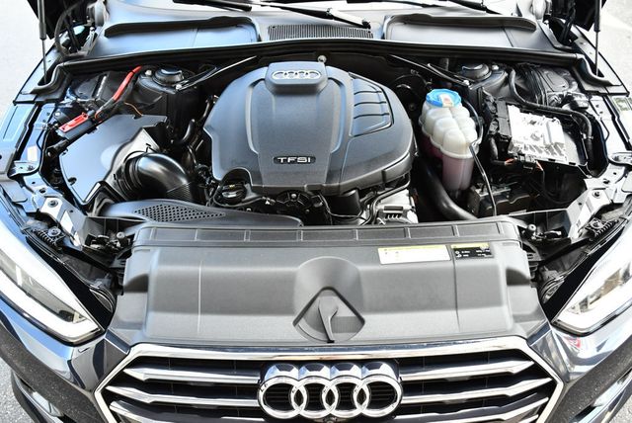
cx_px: 316
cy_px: 212
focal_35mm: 36
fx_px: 633
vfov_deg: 36.9
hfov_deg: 53.1
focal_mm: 18
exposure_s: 1/250
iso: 560
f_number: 3.5
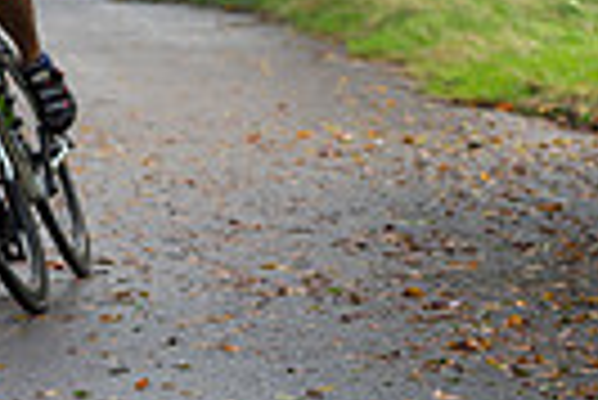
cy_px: -61
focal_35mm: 306
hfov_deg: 6.5
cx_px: -665
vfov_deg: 4.5
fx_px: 5088
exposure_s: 1/500
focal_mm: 70
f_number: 3.2
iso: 200
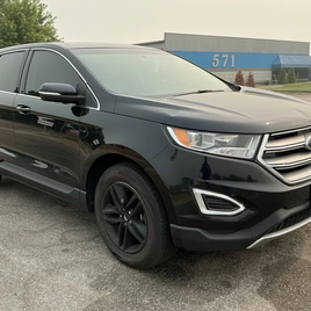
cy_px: 145
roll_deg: +1.8
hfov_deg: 44.9
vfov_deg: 44.9
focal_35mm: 37
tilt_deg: -8.4
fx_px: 376
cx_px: 145
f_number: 1.8
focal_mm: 3
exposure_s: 1/1055
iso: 25
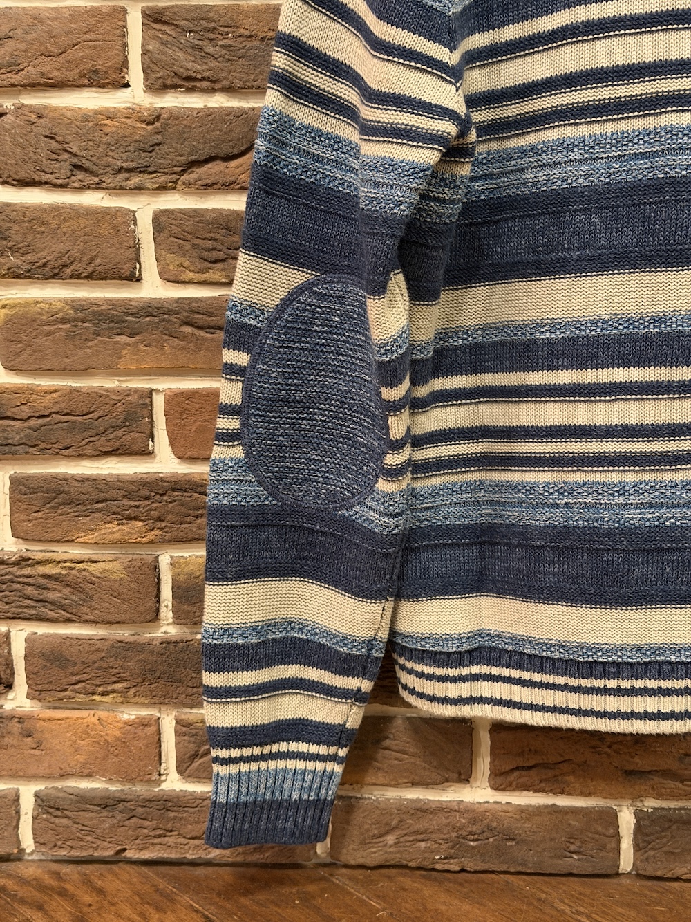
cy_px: 461
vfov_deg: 39.7
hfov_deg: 30.3
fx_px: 1277
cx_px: 346
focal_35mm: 48
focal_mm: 6.76
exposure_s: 1/30
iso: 640
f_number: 1.78
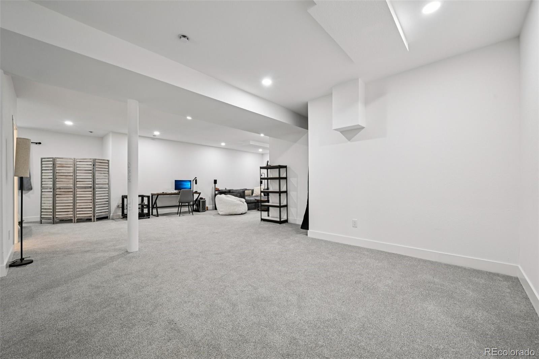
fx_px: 210
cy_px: 180
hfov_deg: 104.3
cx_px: 270
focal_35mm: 14
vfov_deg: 81.2
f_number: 10
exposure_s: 1/8
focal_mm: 14
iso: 400
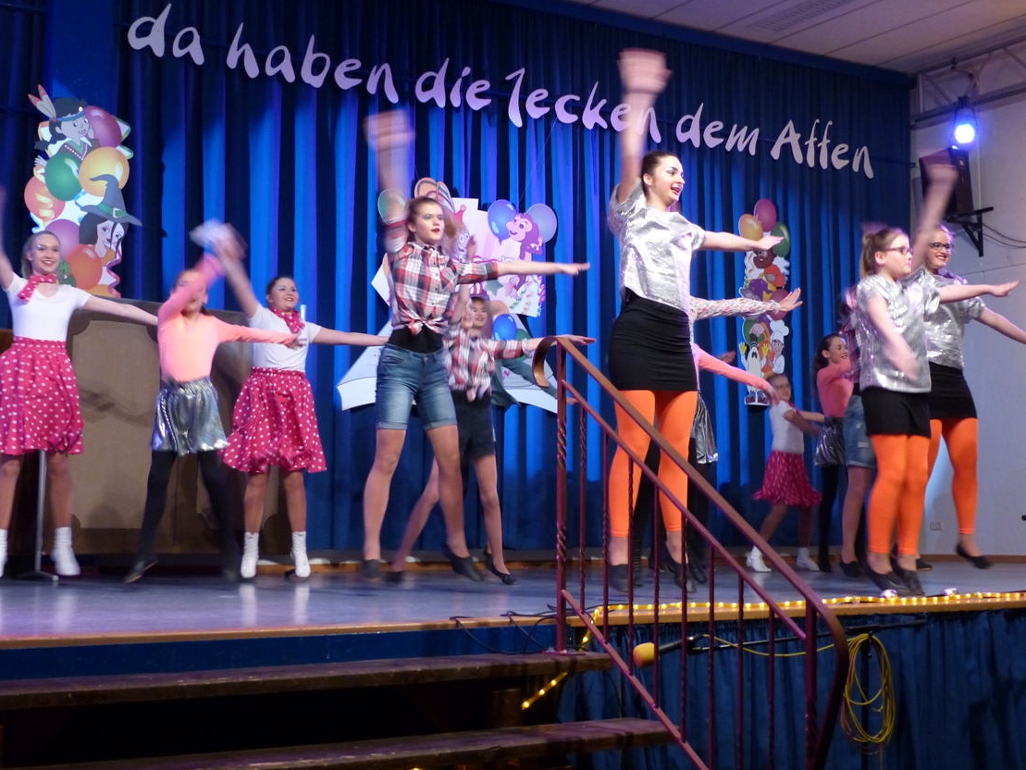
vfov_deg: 27.5
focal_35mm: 53
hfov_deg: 36.1
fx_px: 1571
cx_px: 551
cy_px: 359
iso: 400
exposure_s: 1/40
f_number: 2.8
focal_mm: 8.7
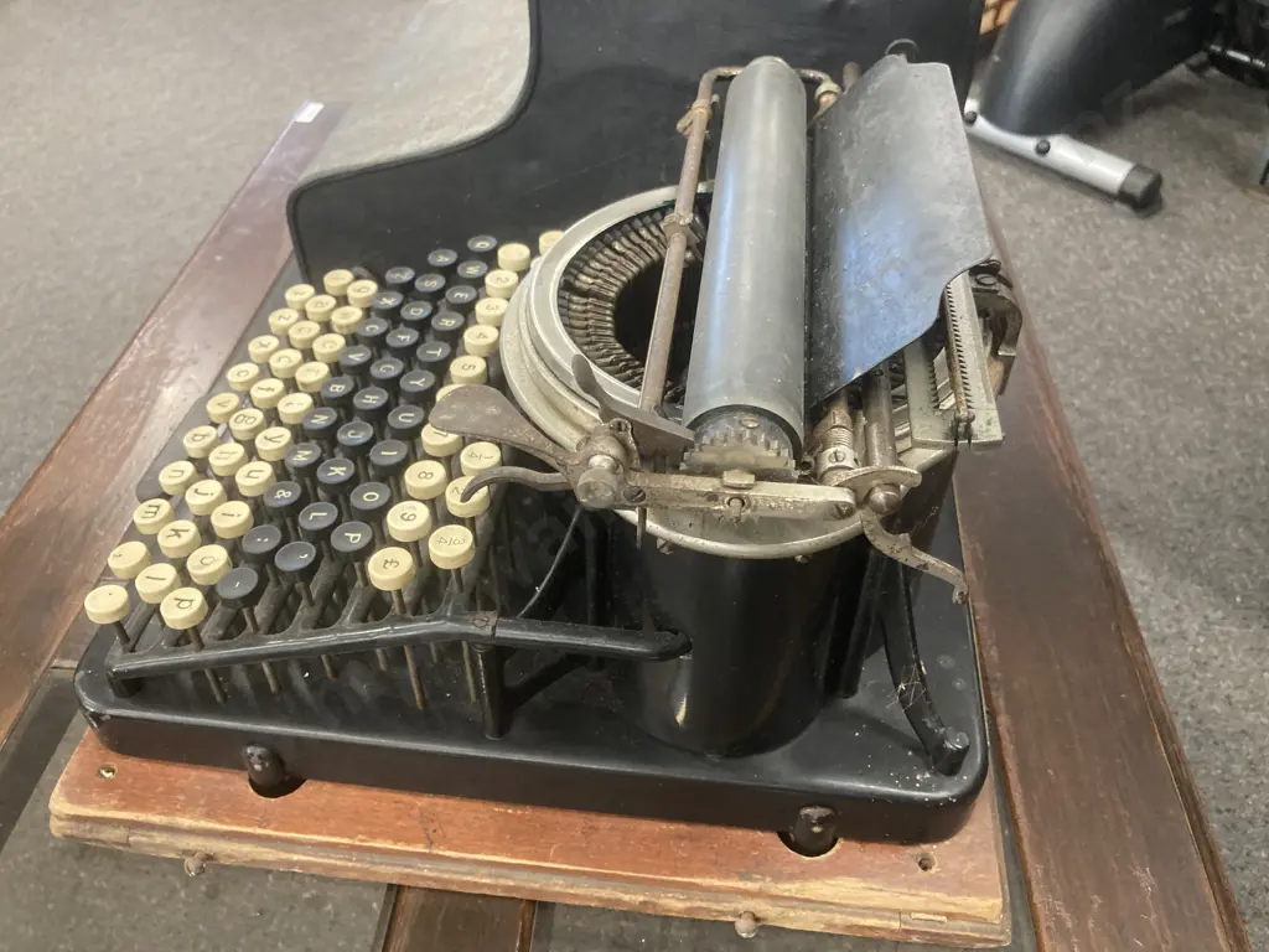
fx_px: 1026
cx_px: 634
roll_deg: +2.8
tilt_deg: -42.5
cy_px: 476
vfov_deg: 49.7
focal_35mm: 28
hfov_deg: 63.4
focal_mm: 3.99
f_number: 1.8
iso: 250
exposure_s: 1/50
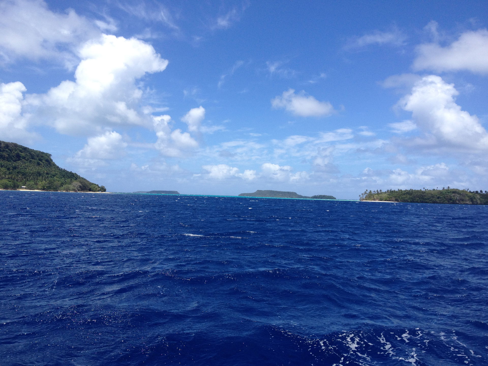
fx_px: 493
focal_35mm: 35
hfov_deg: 52.6
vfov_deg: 40.7
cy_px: 183
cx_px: 244
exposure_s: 1/1905
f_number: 2.4
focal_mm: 4.28
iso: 50
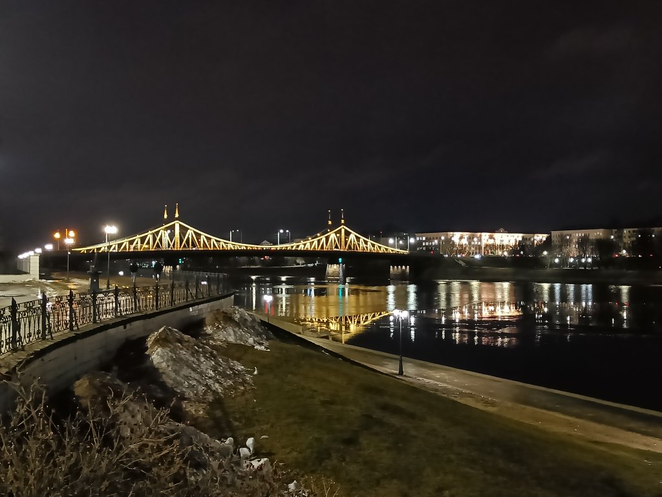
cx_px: 331
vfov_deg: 36.0
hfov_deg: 46.8
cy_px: 248
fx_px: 765
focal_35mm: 40
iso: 2000
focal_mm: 5.59
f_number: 1.8
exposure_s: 1/25
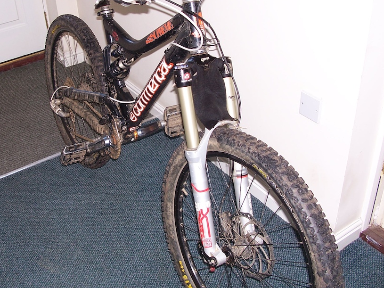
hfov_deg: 42.7
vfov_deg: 32.8
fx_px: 488
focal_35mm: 44
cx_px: 149
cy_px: 122
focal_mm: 6
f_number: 2.8
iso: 80
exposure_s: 1/60
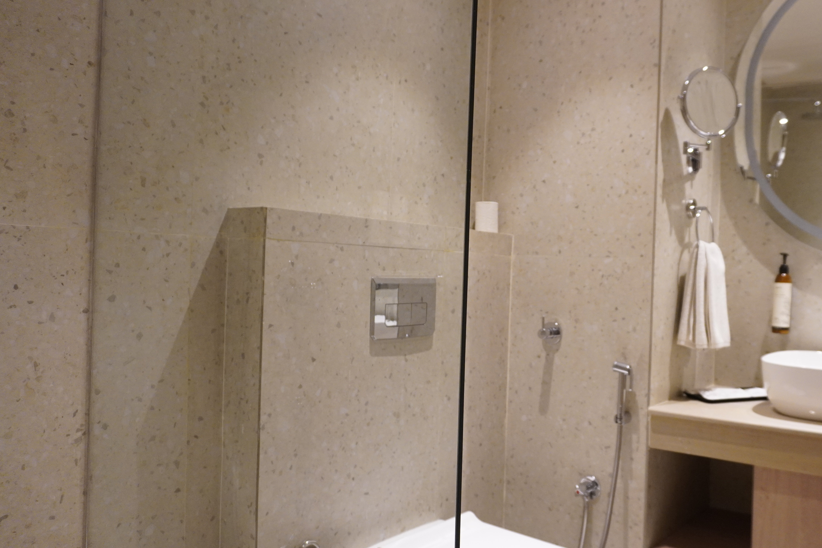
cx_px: 528
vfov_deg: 41.1
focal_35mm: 32
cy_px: 276
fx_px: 731
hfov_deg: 57.8
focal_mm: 16
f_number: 3.5
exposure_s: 1/100
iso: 1250
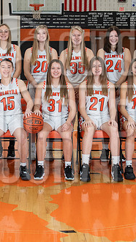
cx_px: 45
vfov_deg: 27.7
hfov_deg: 15.9
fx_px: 486
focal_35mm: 76
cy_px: 86
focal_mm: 31
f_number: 6.3
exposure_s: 1/200
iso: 1600
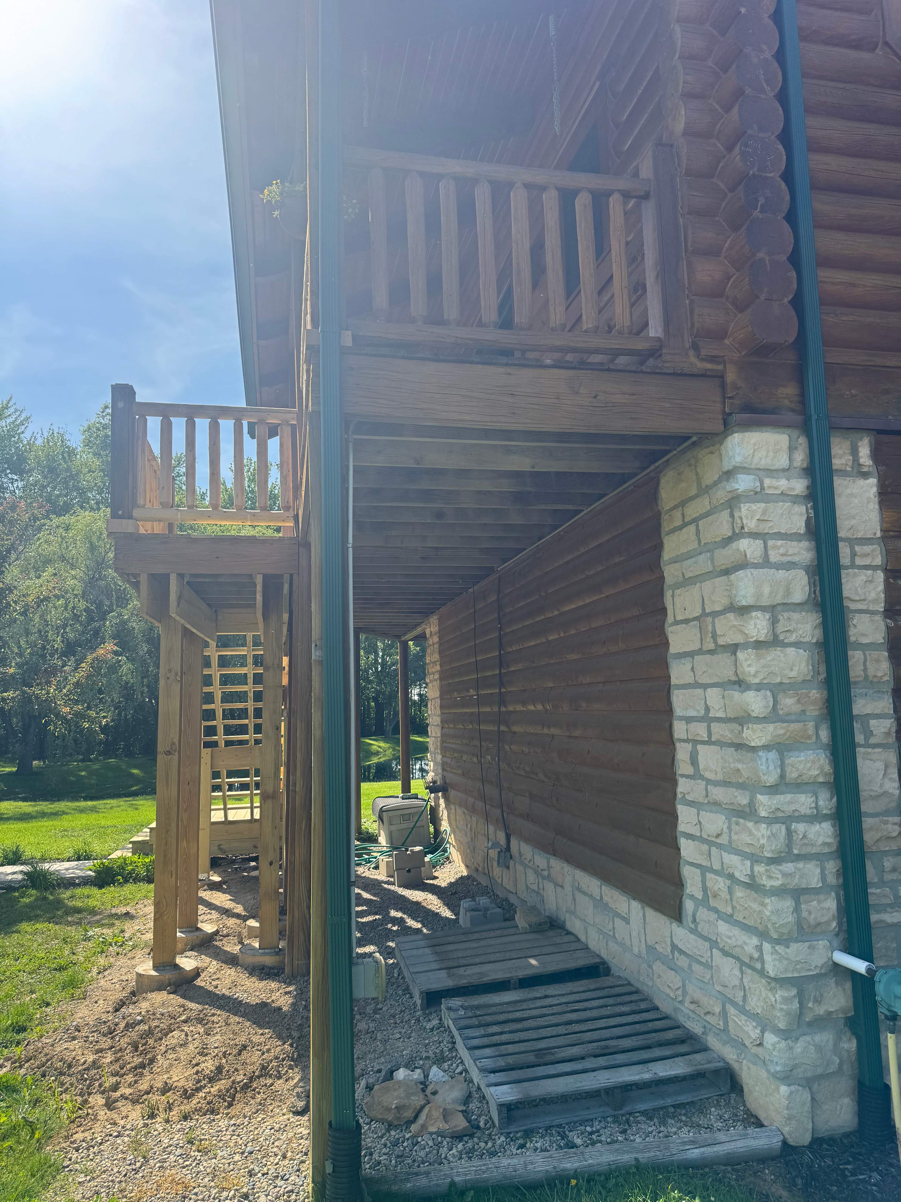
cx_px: 450
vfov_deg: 71.6
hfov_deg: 56.8
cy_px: 601
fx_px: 833
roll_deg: +2.8
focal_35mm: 24
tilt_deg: +7.8
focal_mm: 6.76
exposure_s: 1/1721
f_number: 1.78
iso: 80
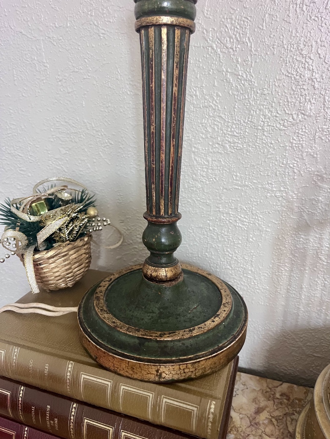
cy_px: 220
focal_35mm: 26
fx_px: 330
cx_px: 165
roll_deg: +0.8
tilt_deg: -19.7
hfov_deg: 53.1
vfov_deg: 67.3
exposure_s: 1/60
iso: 320
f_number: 1.6
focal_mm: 5.1
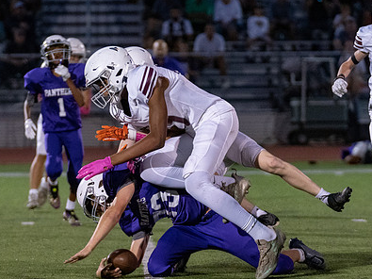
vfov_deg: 4.2
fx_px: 3782
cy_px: 166
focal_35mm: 352
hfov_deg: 5.6
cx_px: 154
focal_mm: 143
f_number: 2.8
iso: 4000
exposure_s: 1/1250
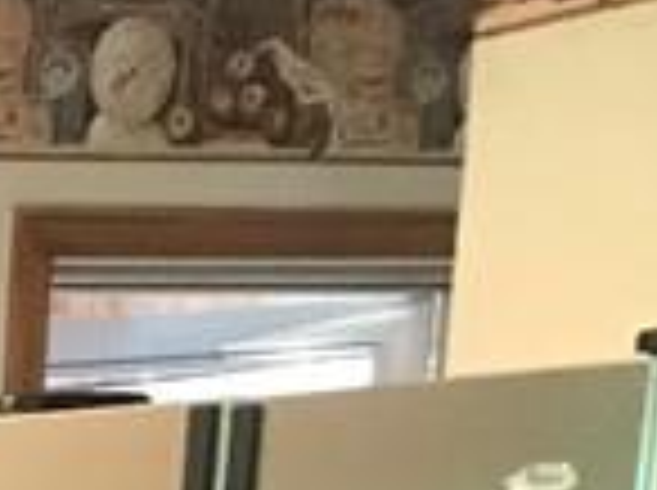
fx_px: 3733
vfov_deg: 6.6
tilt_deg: -13.5
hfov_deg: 8.6
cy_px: 1614
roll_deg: +0.5
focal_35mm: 197
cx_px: -1238
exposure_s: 1/15
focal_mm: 3.99
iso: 80
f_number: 1.8
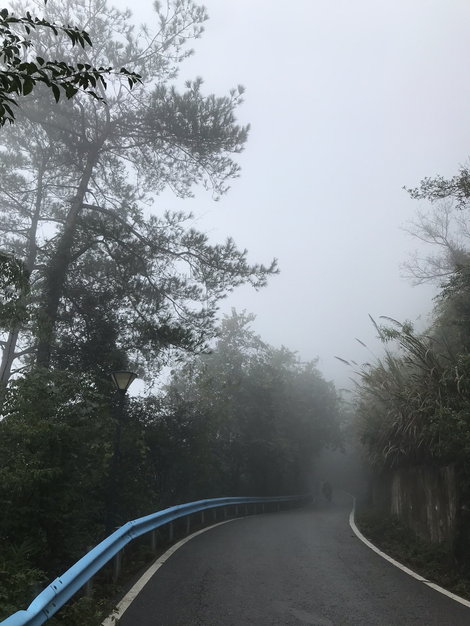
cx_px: 235
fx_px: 507
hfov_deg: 49.7
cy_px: 313
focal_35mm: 28
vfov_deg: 63.4
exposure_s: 1/894
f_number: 1.8
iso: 20
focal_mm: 3.99
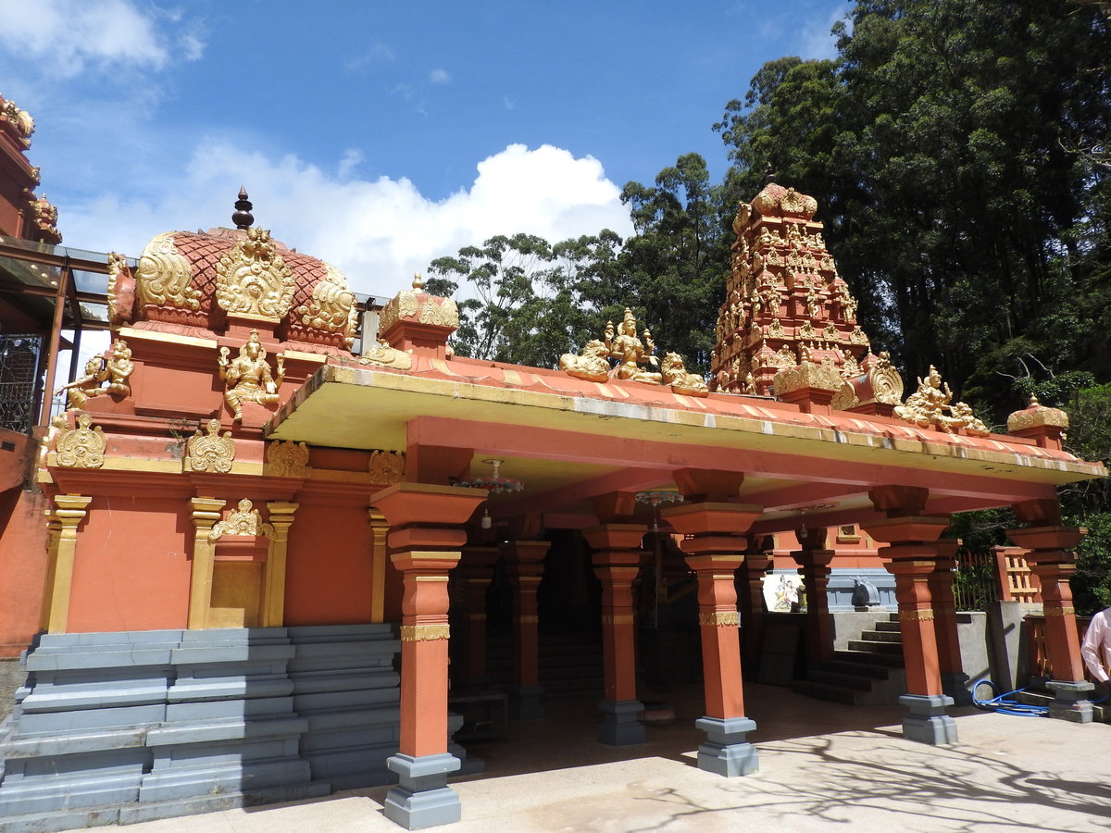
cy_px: 416
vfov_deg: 56.8
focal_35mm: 24
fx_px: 770
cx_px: 556
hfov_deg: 71.6
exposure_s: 1/1250
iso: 100
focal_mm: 4.3
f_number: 3.3
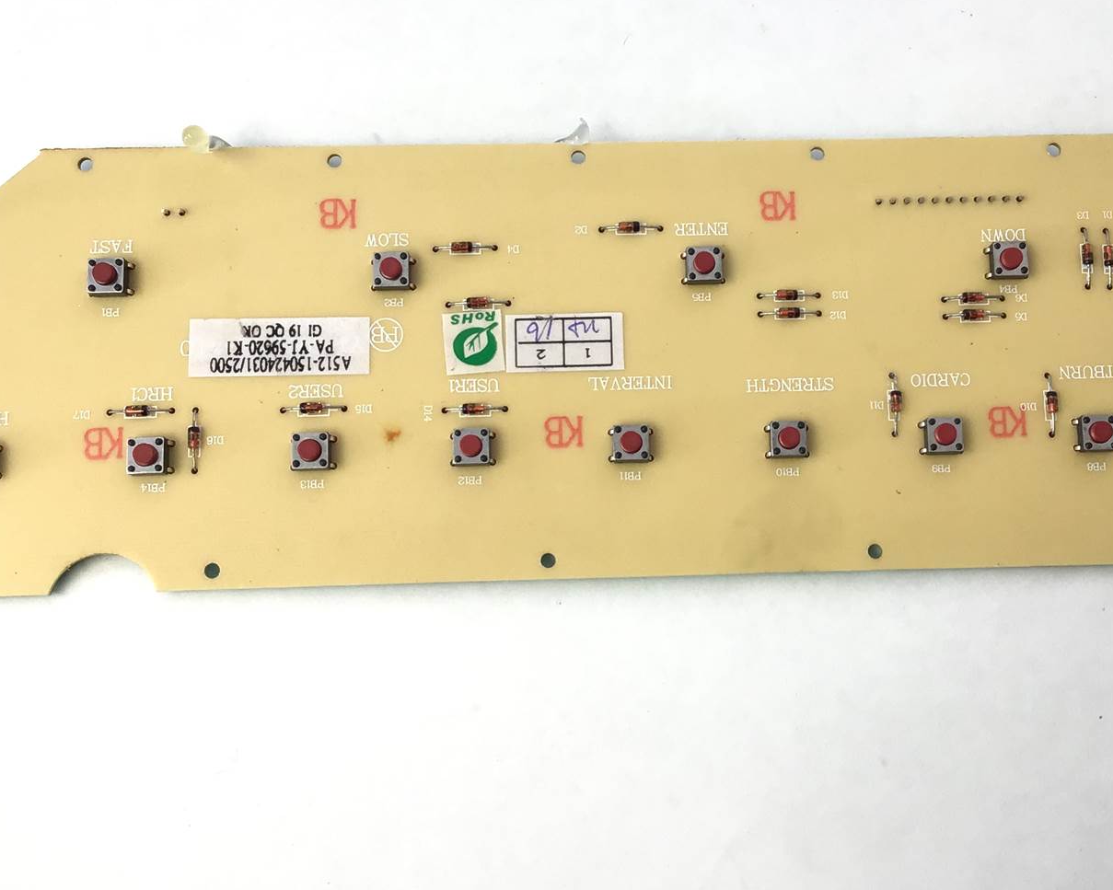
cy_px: 375
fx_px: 1614
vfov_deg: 30.8
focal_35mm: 49
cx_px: 657
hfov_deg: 37.9
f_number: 2.4
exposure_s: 1/60
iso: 32
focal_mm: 3.3
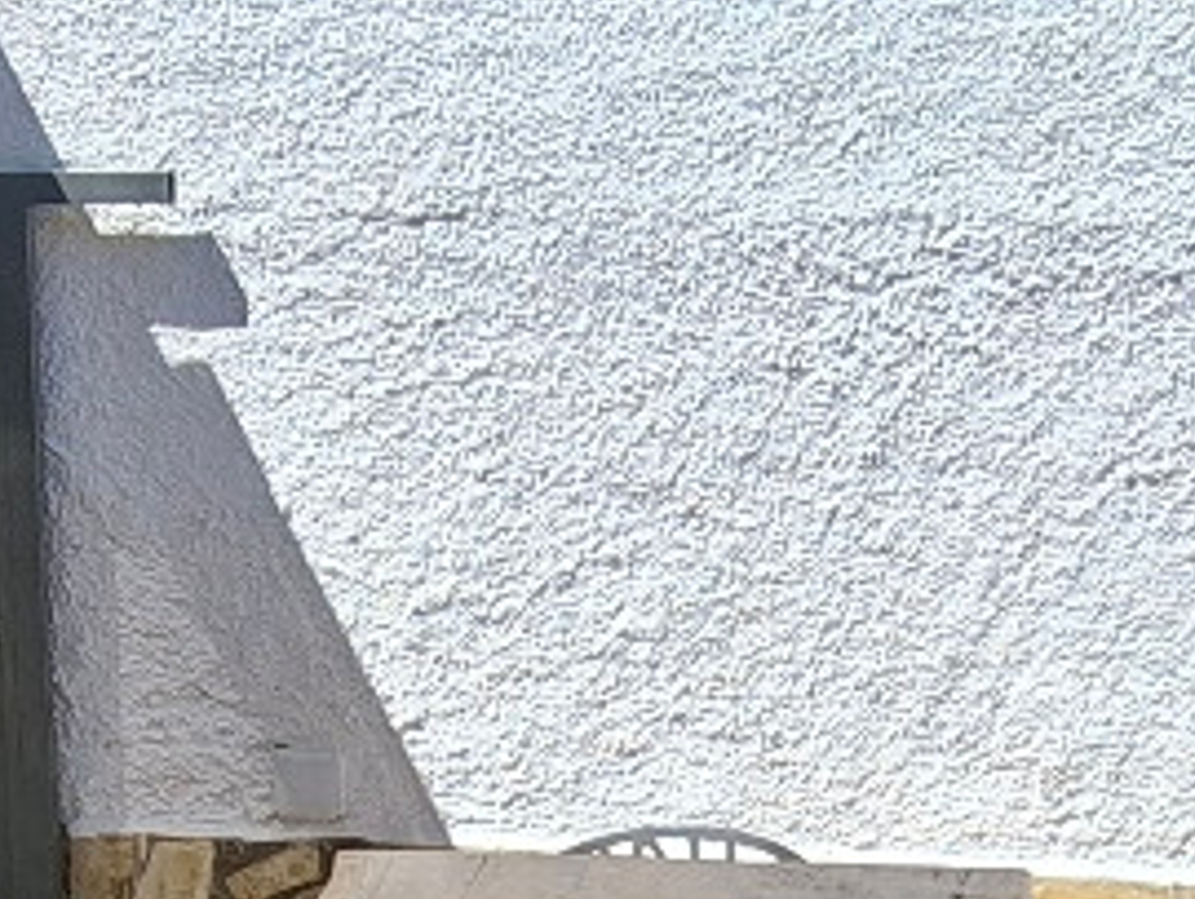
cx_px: 474
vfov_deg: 18.0
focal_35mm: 77
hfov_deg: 25.3
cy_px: 1138
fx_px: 2661
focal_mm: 1.74
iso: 40
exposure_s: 1/1096
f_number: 2.2
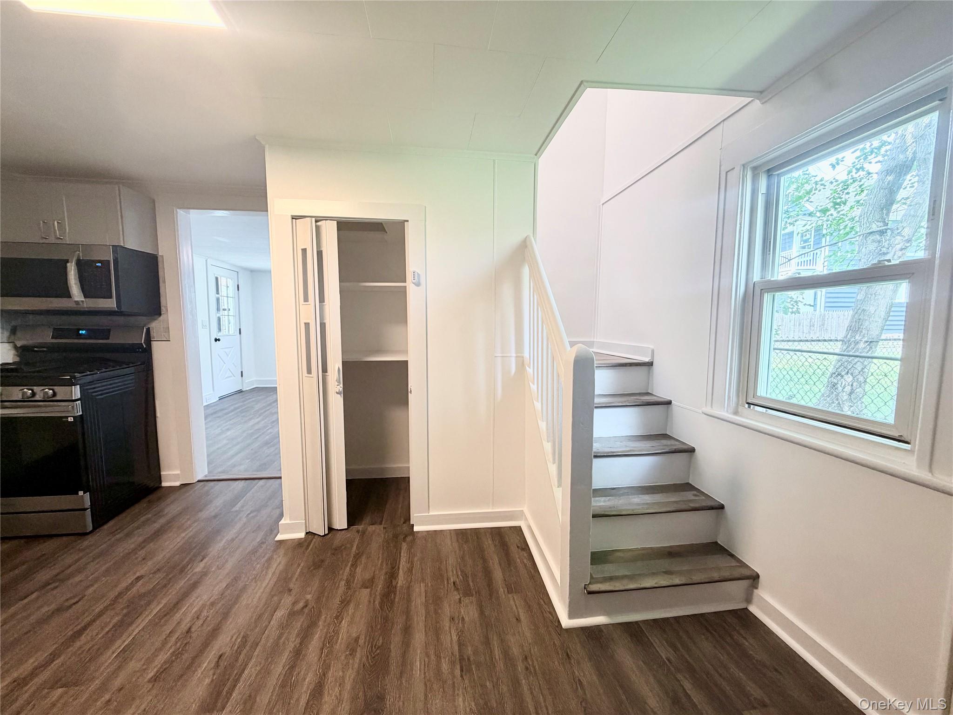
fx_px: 385
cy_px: 358
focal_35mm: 14
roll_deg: +0.6
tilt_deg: -5.4
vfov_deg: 85.7
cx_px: 476
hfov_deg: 102.1
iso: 200
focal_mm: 2.22
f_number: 2.2
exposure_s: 1/60
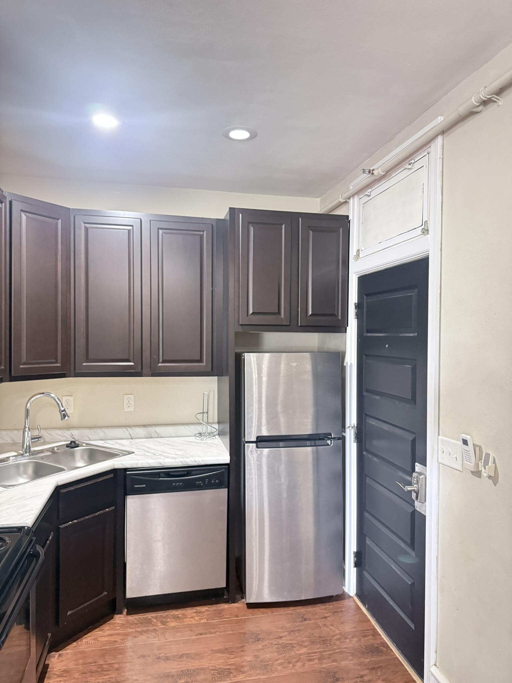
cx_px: 256
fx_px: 473
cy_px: 342
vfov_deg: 71.6
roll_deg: +0.7
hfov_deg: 56.8
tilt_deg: -0.8
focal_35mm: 24
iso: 800
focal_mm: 6.76
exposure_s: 1/30
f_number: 1.78
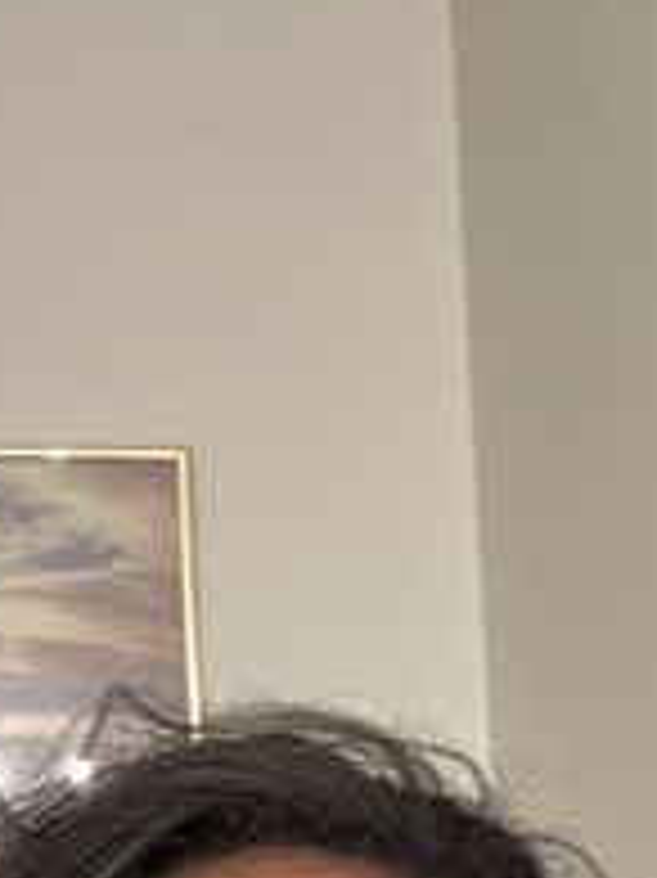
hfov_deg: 19.1
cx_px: 272
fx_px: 1951
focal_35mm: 77
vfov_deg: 23.6
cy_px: 995
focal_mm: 2.71
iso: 250
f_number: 2.2
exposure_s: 1/40
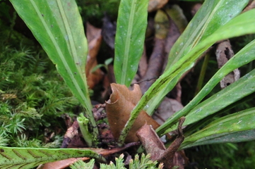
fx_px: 970
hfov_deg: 13.7
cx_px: -179
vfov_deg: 9.9
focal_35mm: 137
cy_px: 174
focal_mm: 22
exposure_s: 1/30
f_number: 7.1
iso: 400
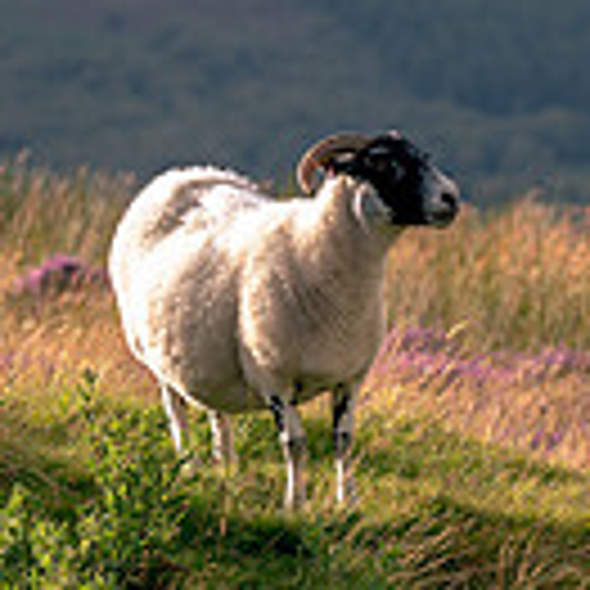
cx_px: 1036
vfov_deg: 3.8
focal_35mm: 460
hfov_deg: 3.8
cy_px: 137
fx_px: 8870
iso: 160
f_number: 4
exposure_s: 1/400
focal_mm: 122
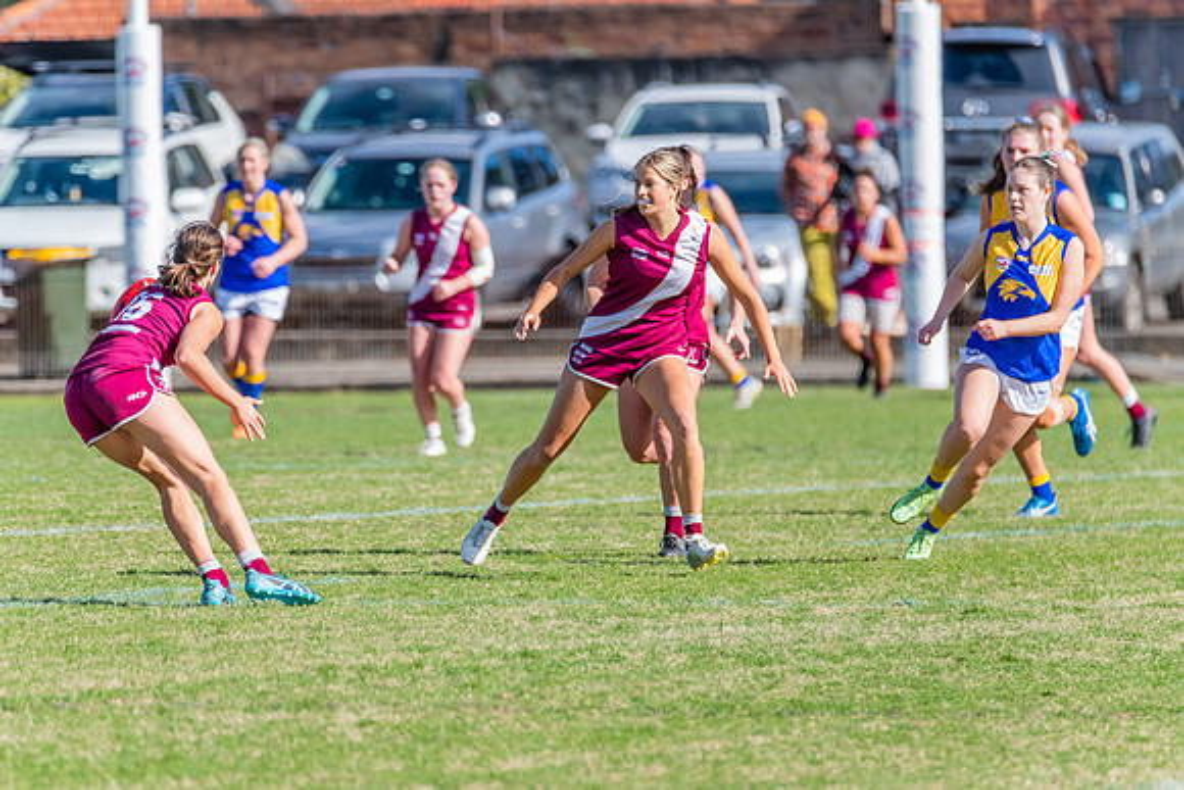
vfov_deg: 2.2
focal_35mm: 616
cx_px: 560
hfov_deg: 3.3
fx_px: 20274
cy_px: 443
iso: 800
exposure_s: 1/1600
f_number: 8
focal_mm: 550
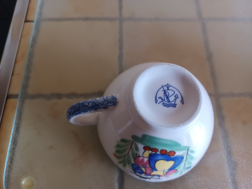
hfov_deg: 69.4
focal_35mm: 25
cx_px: 126
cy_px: 94
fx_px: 182
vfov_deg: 54.9
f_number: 1.8
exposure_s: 1/50
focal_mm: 4.6
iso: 320
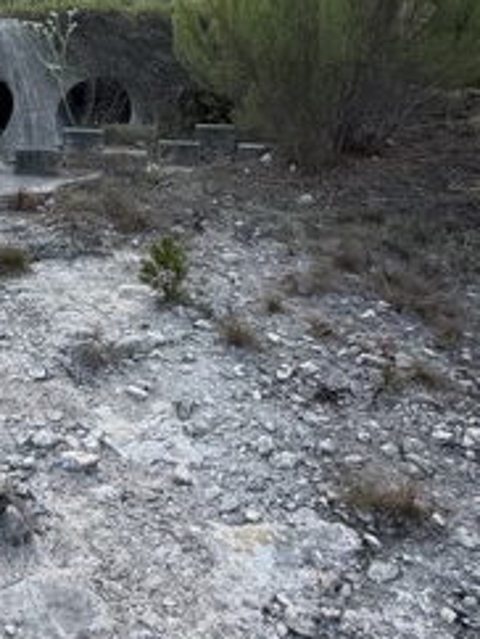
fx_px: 683
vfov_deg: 46.7
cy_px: 103
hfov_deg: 36.3
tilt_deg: -3.4
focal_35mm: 37
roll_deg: -1.3
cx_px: 45
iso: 64
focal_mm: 2.22
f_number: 2.2
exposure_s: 1/479
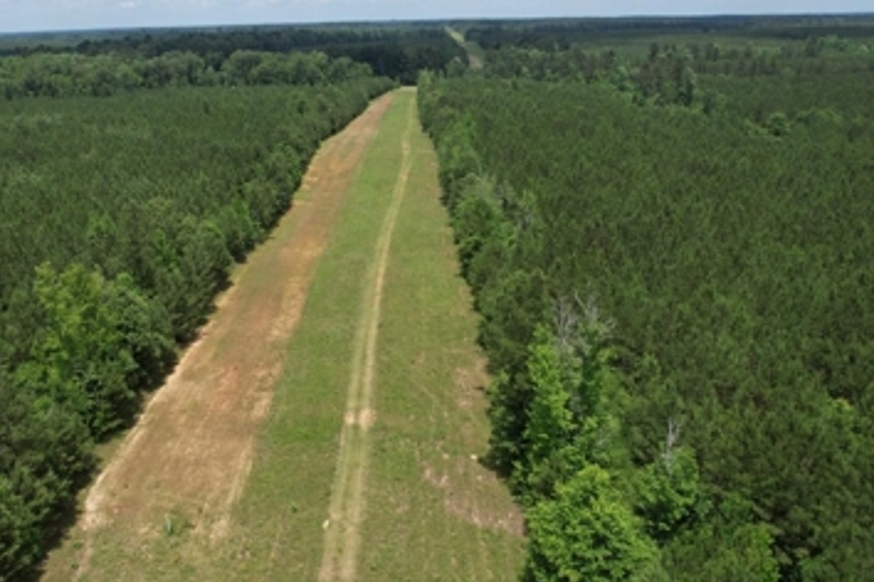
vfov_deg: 46.2
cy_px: 239
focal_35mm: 28
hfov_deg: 64.5
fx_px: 680
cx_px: 328
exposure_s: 1/2000
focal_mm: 8.38
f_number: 2.8
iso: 110
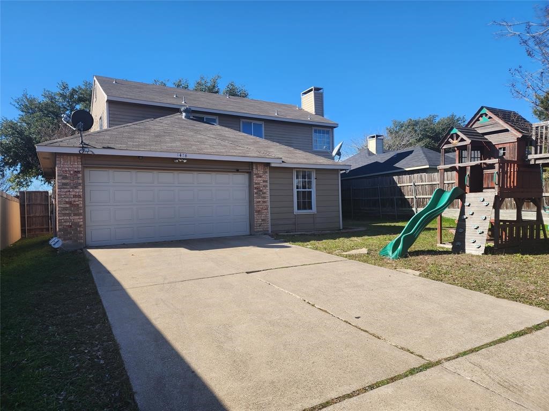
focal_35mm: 23
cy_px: 206
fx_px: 365
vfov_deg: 58.9
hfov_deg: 73.9
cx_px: 274
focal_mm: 6.4
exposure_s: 1/703
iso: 12
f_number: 1.8
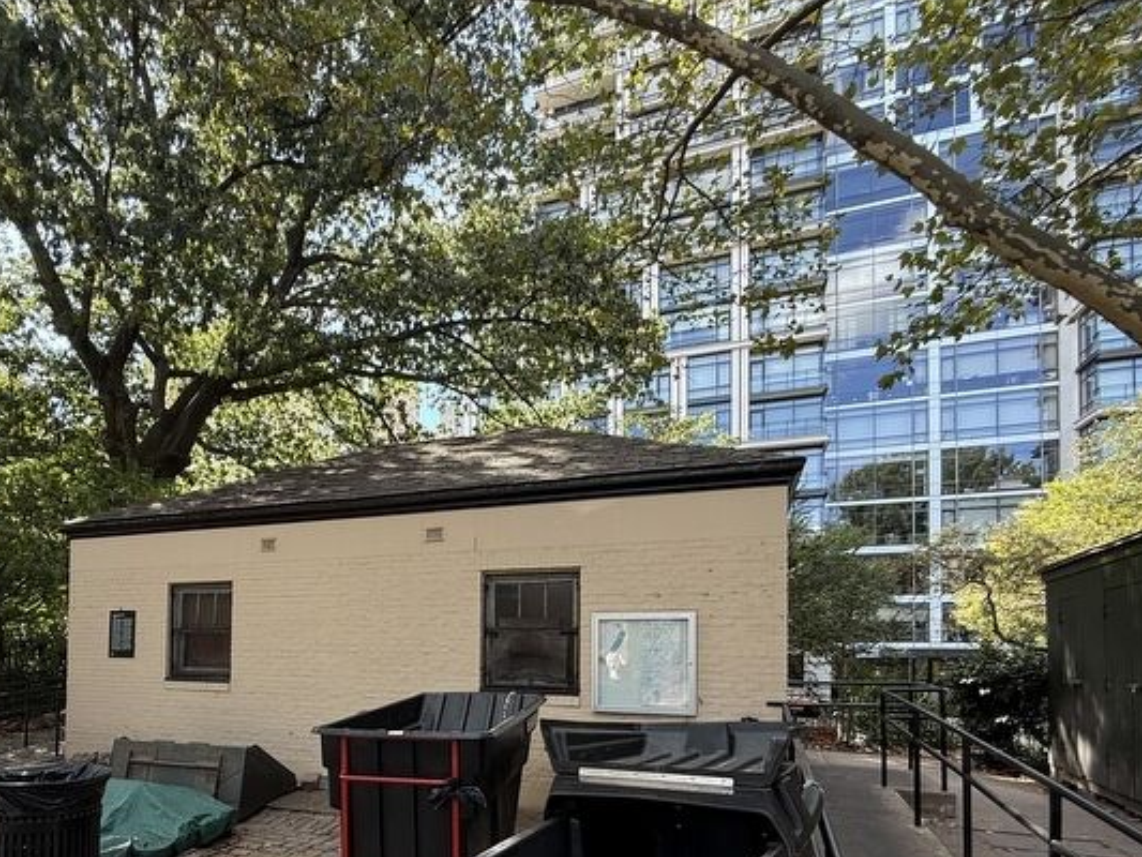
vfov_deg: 60.4
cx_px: 452
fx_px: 693
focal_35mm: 21
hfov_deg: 78.0
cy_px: 632
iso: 50
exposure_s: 1/146
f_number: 2.2
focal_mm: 2.22
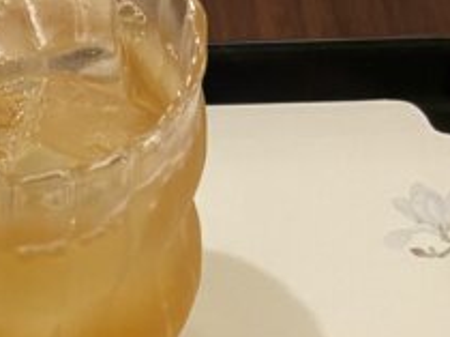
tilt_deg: -58.1
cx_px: -30
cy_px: 327
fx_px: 1208
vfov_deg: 15.6
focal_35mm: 93
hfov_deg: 20.3
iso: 400
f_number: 1.8
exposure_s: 1/50
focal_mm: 4.25
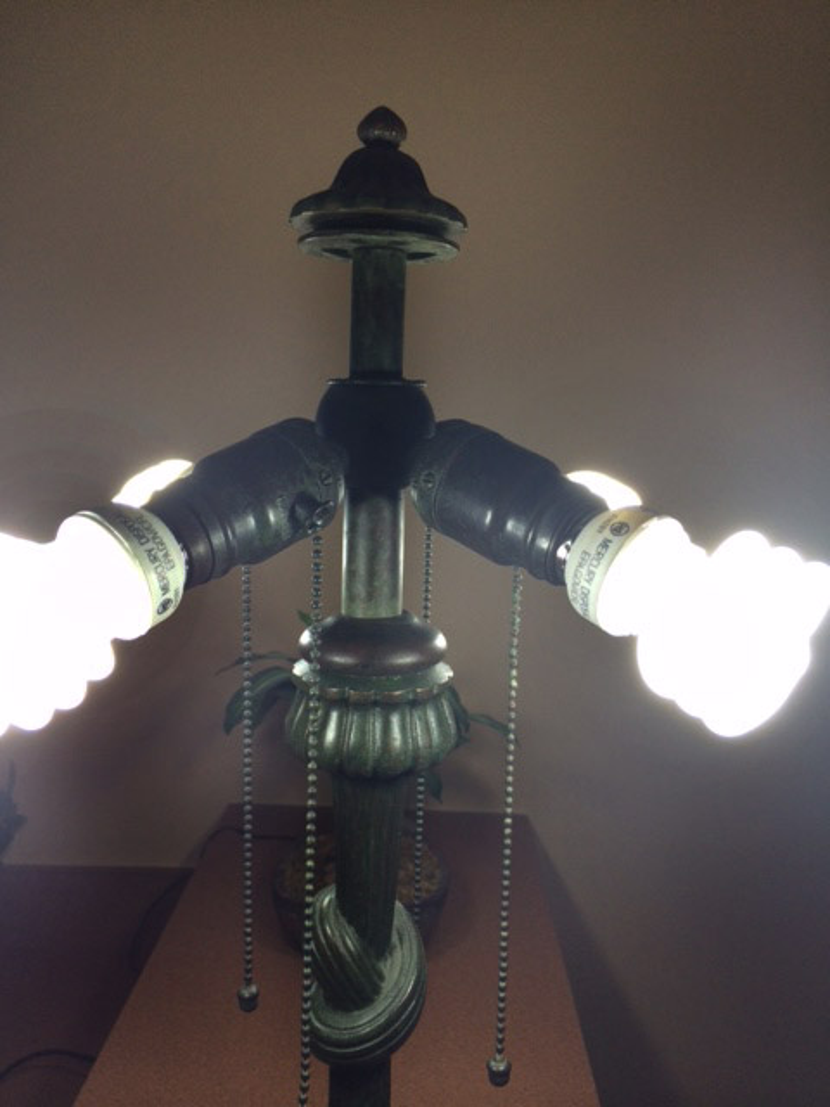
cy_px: 554
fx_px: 959
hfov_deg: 46.8
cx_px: 415
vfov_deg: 60.0
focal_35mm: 30
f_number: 2.2
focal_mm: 4.12
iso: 50
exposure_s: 1/120
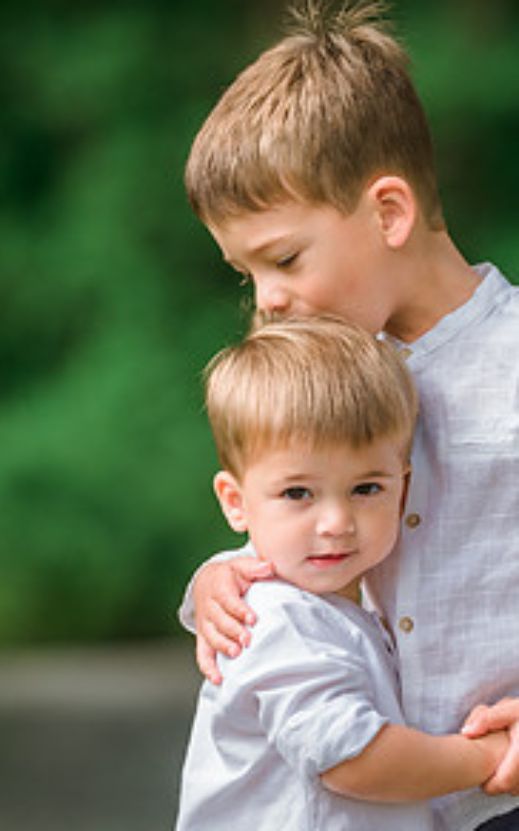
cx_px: 442
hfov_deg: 3.2
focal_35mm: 406
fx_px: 9184
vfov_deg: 5.2
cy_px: 467
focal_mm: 200
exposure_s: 1/640
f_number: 4
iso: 200
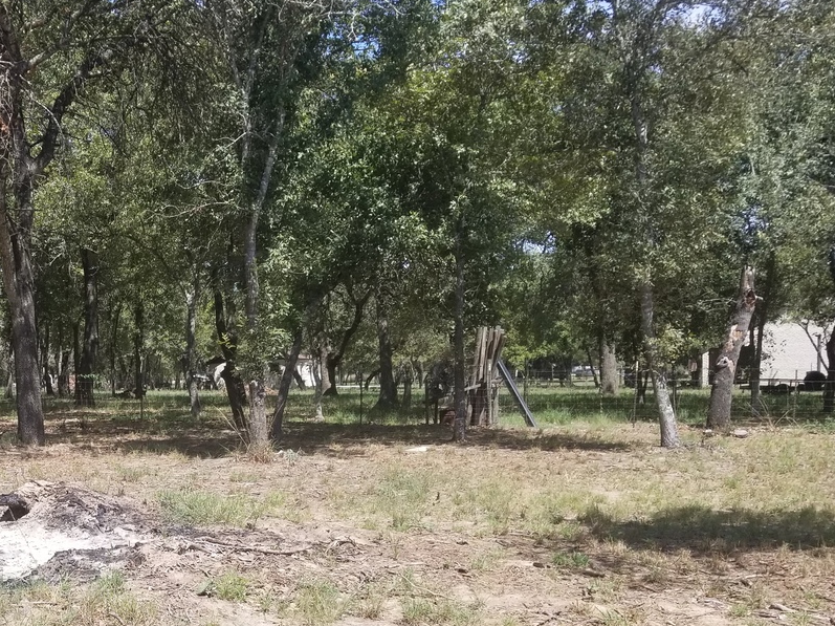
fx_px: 1133
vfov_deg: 29.8
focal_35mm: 47
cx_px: 98
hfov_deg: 38.0
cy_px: 535
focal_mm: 4.25
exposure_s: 1/1388
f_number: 1.7
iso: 50
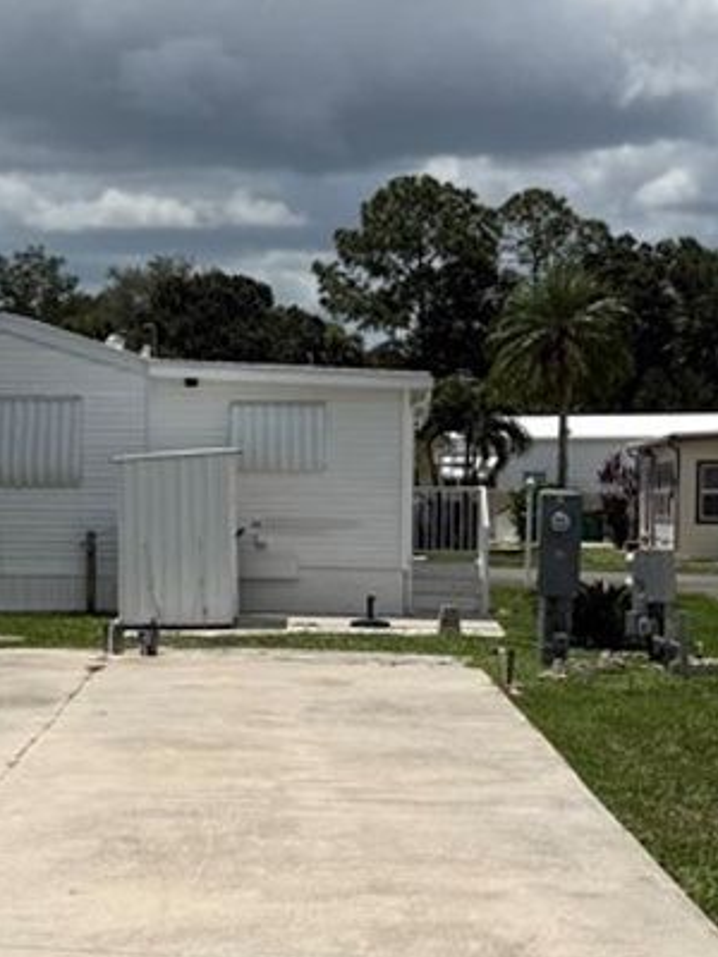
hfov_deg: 17.8
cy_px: 580
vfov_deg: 23.8
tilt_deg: -1.9
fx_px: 2268
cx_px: 146
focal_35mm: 82
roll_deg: -0.8
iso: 80
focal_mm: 6.76
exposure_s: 1/11905
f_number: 1.78
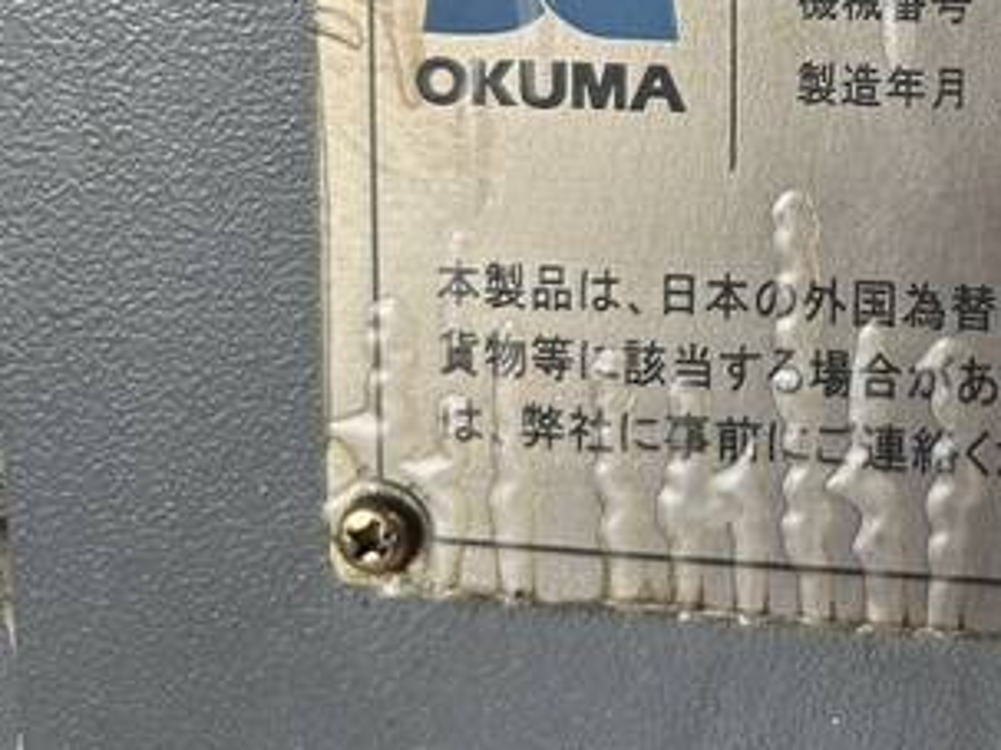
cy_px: 20
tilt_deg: -5.3
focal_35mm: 55
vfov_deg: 25.4
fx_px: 1590
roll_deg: -0.2
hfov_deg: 31.8
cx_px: 1034
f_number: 1.5
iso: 100
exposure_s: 1/120
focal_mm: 5.7
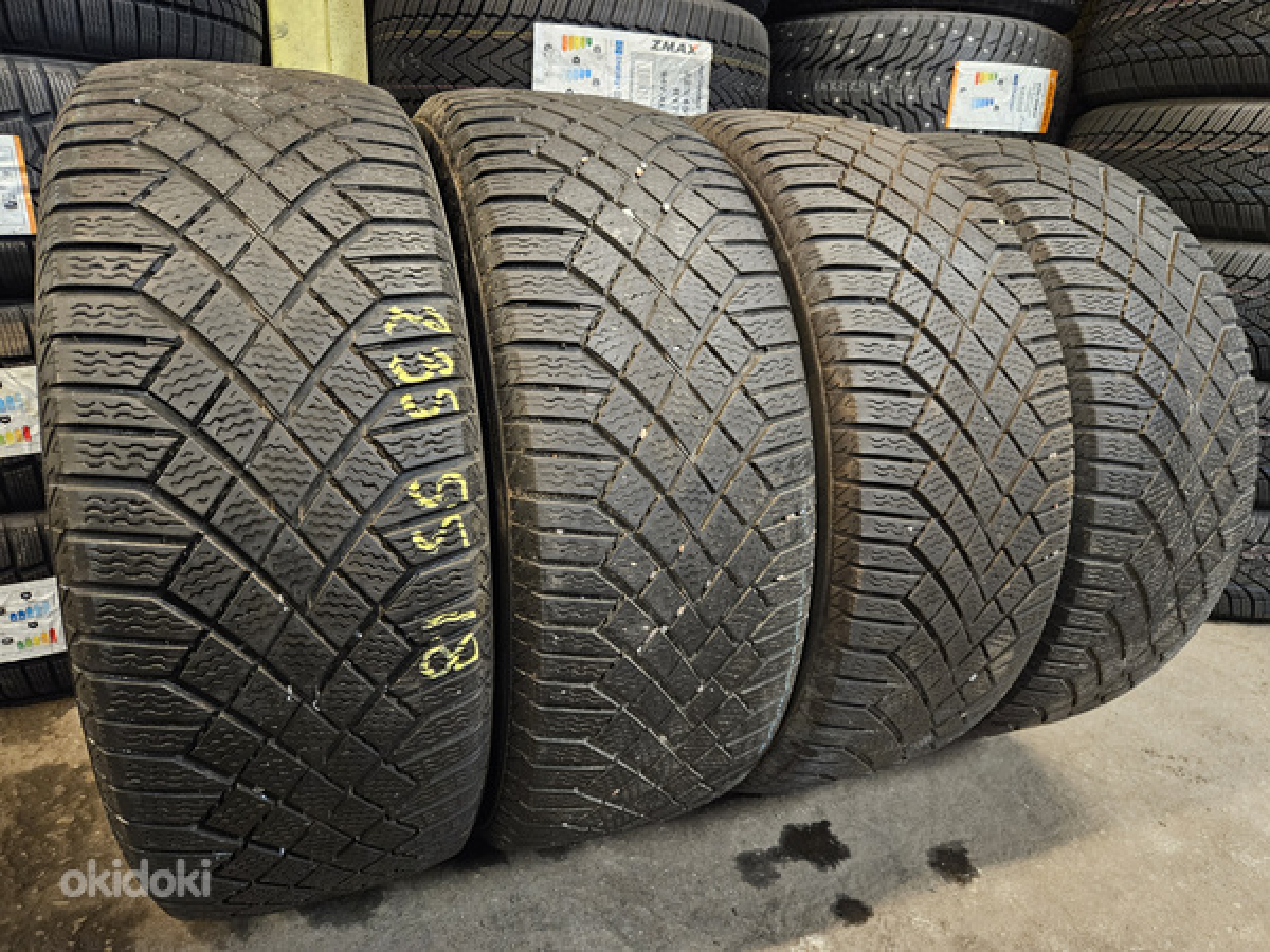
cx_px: 635
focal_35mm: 23
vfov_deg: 58.9
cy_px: 476
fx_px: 844
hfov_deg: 73.9
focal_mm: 5.4
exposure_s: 1/25
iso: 640
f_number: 1.8
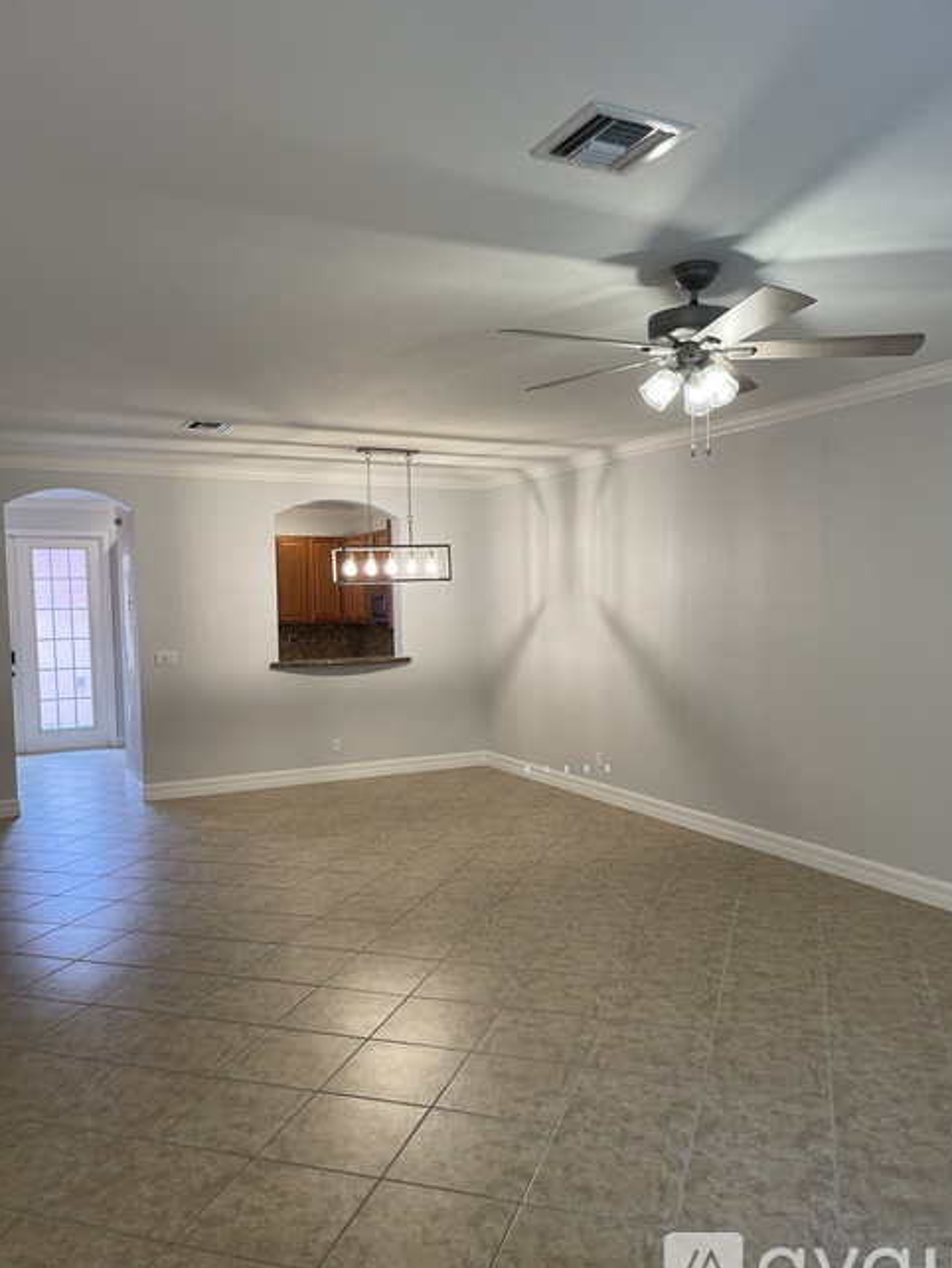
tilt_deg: -3.2
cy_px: 653
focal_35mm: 27
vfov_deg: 65.3
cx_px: 490
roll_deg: +1.6
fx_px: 989
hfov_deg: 51.4
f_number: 1.6
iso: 100
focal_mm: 4.2
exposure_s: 1/120
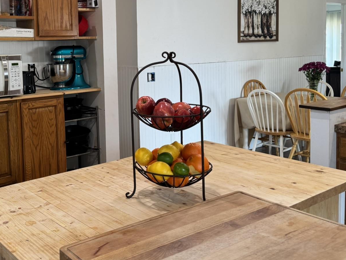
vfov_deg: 34.6
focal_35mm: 41
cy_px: 76
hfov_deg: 44.8
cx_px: 104
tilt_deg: -3.6
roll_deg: +0.7
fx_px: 410
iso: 125
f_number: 1.78
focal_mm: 6.76
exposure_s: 1/120
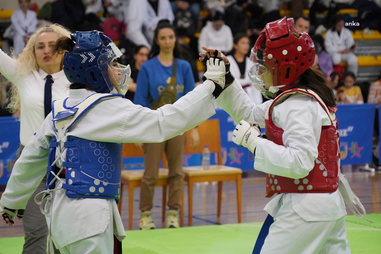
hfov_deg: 14.6
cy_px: 127
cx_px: 190
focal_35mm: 141
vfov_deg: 9.7
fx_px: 1492
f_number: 6.3
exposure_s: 1/640
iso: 6400
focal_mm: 141
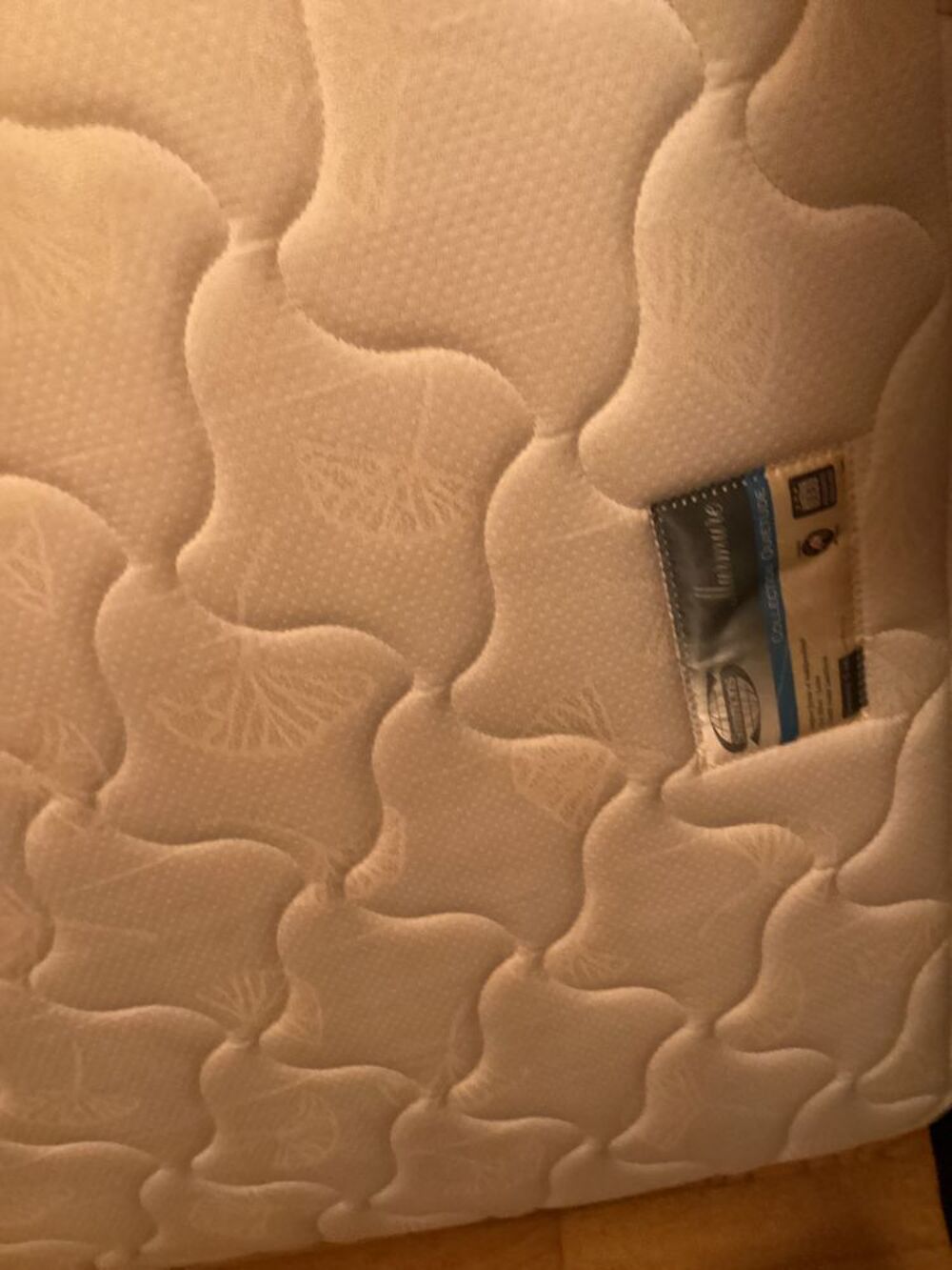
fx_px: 1137
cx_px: 476
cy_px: 635
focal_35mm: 31
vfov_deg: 58.3
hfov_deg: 45.4
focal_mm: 3.3
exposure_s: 1/20
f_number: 2.4
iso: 640
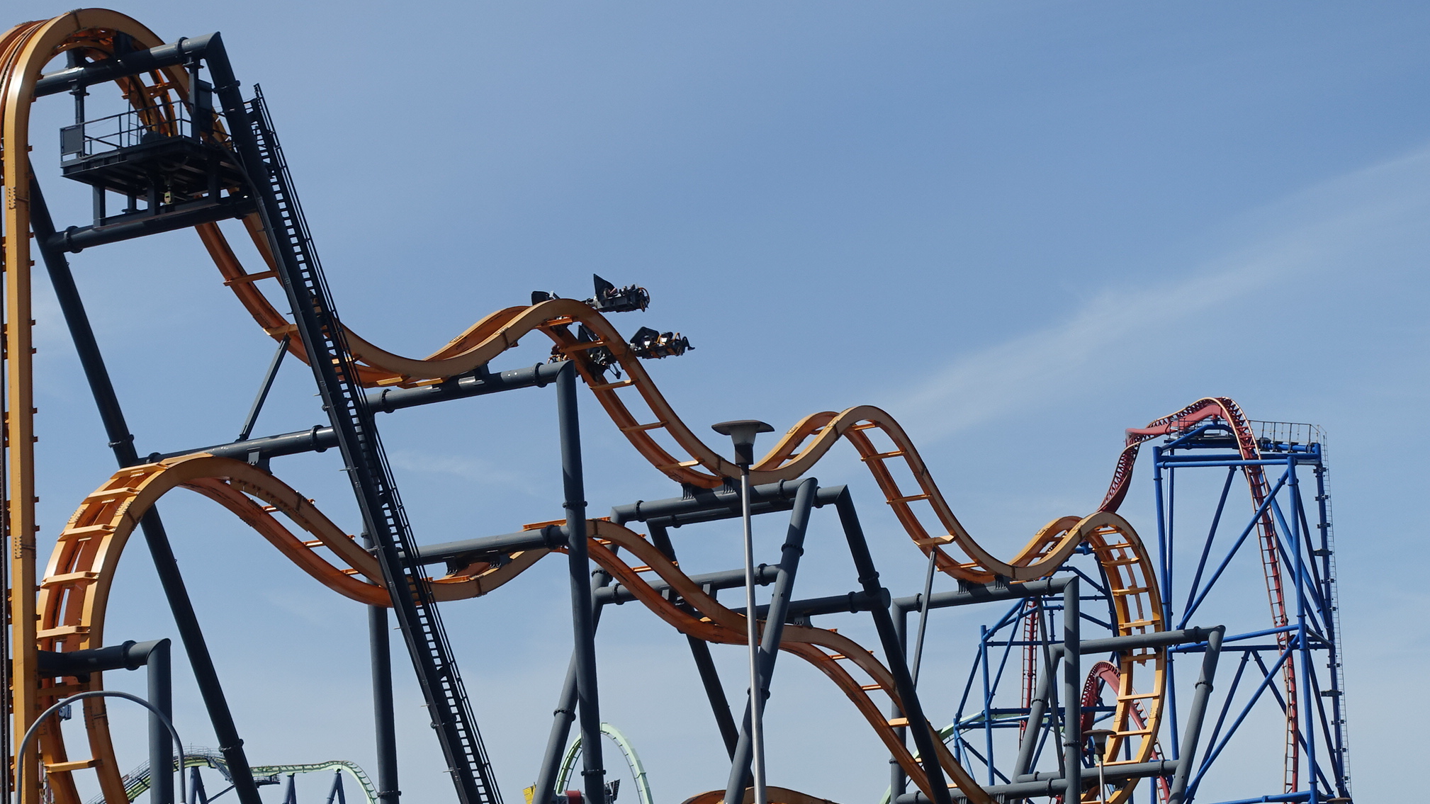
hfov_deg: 21.8
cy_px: 559
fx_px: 3716
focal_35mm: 98
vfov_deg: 12.3
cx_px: 697
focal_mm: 25.46
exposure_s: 1/200
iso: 125
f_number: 4
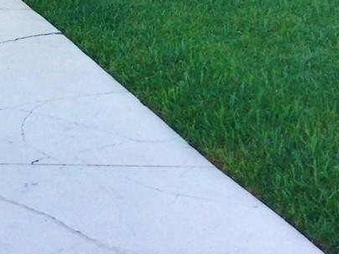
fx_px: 1204
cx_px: -176
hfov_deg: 14.8
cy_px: -25
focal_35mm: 123
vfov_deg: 11.9
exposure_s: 1/144
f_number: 2.4
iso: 25
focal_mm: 3.3
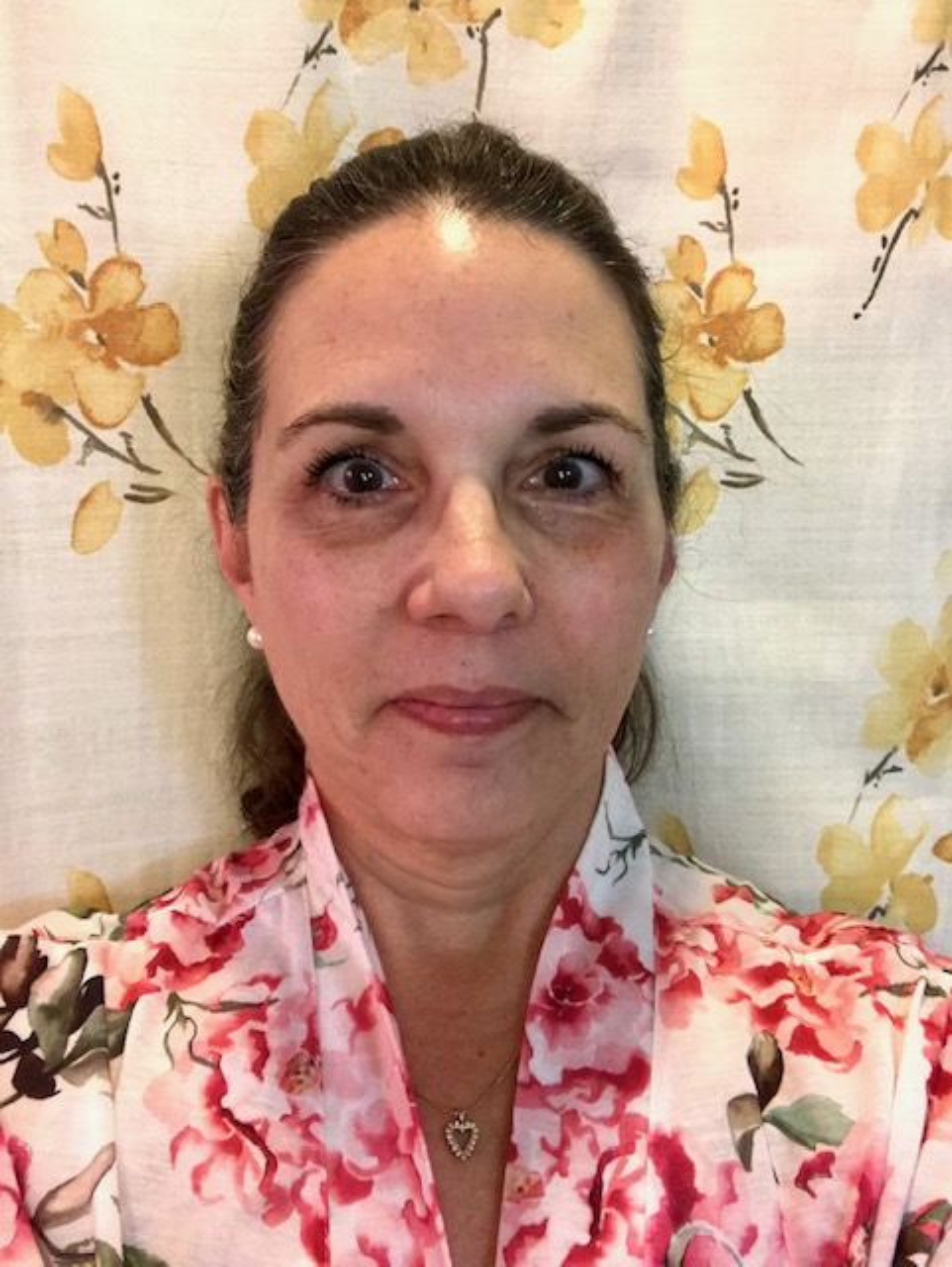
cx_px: 476
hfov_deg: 44.2
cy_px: 634
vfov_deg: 56.8
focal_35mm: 32
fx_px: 1172
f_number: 2.2
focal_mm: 2.87
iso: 100
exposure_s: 1/40
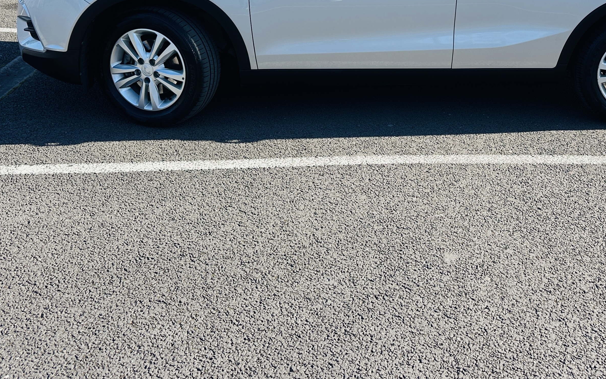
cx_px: 412
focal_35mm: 43
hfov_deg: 45.4
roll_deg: -2.1
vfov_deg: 28.1
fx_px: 710
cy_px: 2
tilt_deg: -12.5
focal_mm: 6.86
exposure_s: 1/1562
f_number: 1.78
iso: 80
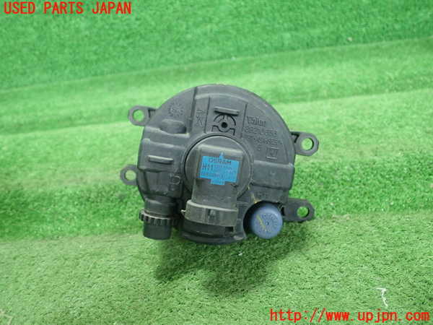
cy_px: 162
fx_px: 375
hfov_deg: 60.0
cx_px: 216
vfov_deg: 46.8
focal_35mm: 30
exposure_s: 1/125
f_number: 2.3
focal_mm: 5.5
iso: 640
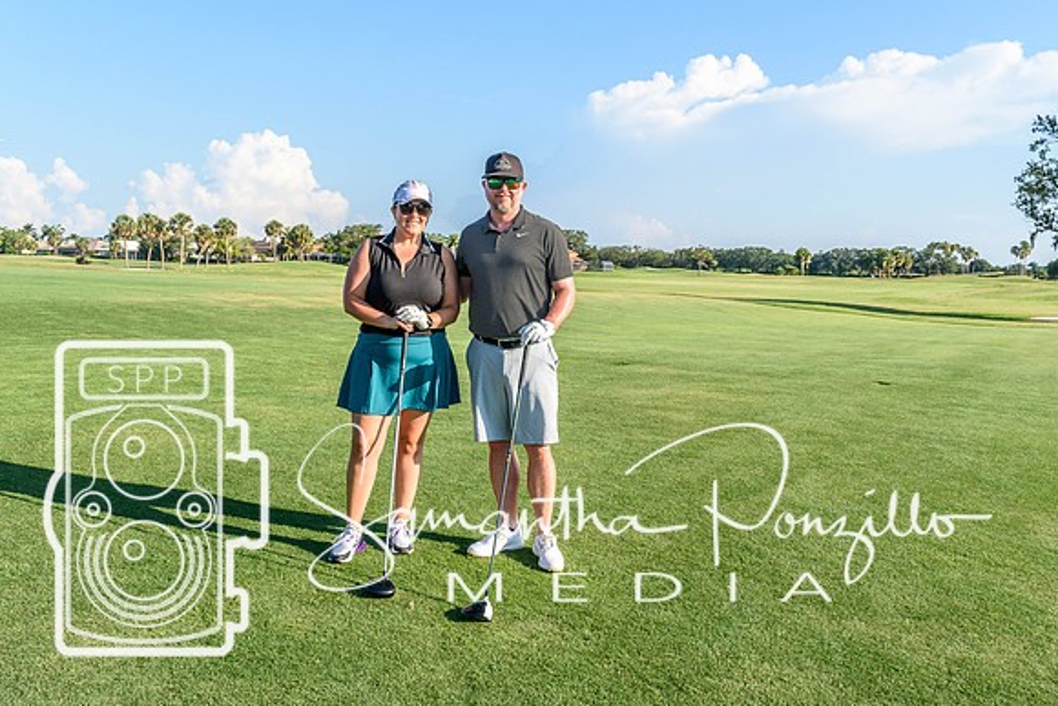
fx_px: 1058
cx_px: 529
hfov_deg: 53.1
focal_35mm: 36
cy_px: 353
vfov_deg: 36.9
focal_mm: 24
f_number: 9
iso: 200
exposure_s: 1/320
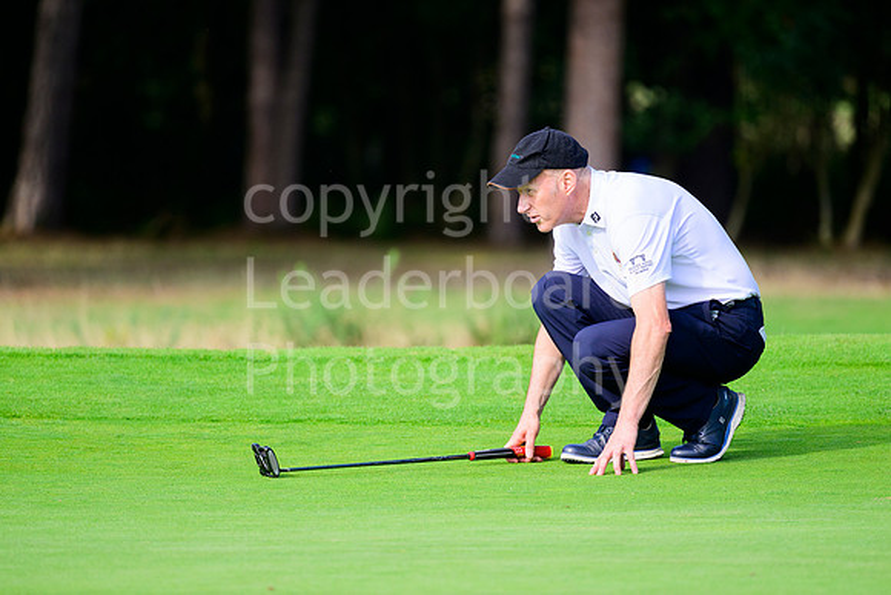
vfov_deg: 3.4
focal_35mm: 400
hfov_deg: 5.2
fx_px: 9902
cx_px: 446
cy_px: 298
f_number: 5.6
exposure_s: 1/1600
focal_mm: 400
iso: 800
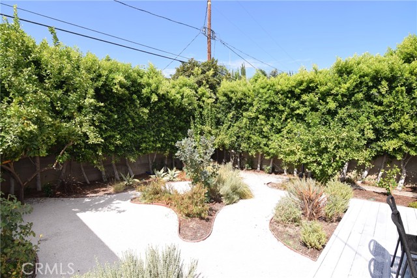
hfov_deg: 95.0
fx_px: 191
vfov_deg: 72.1
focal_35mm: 16
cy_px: 139
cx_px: 208
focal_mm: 11
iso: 100
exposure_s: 1/200
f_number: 9
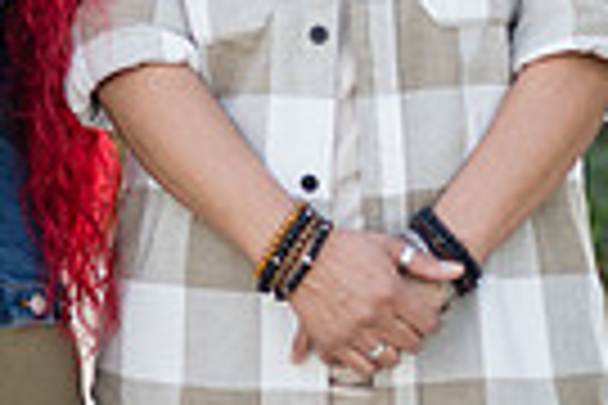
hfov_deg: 13.6
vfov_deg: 9.0
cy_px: -110
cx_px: 108
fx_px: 2533
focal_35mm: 150
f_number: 1.4
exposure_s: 1/320
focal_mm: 35
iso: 125
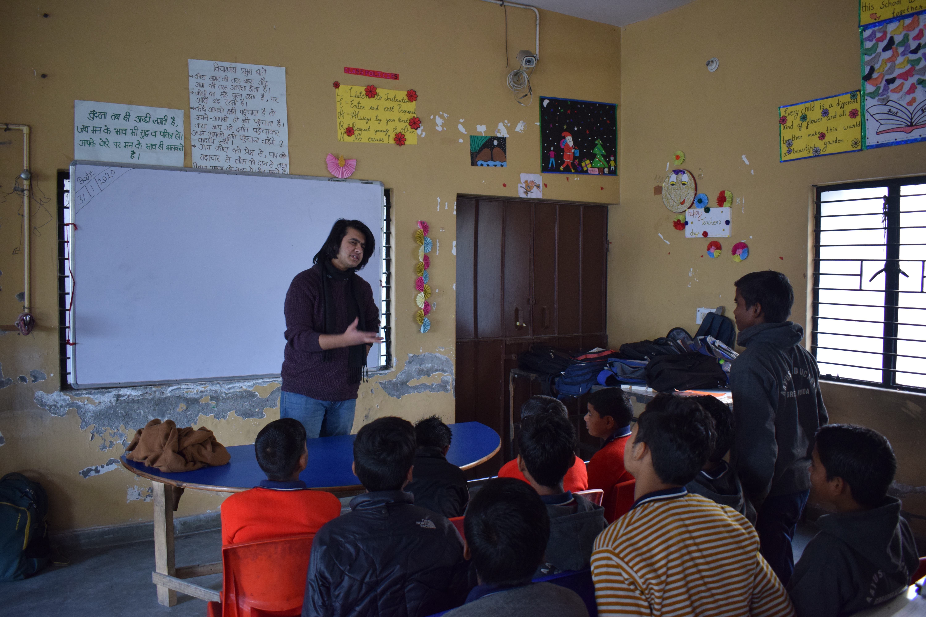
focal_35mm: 30
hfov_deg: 61.9
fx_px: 772
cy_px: 308
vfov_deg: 43.6
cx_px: 463
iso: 1000
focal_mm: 20
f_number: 3.5
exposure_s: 1/60
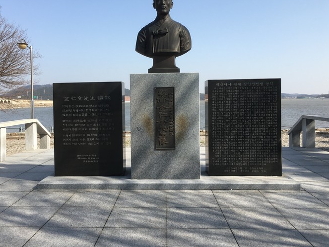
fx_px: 333
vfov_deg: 40.6
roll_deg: +0.5
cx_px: 147
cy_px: 107
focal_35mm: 35
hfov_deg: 52.5
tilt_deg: -0.8
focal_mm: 4.15
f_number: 2.2
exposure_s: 1/1068
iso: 25
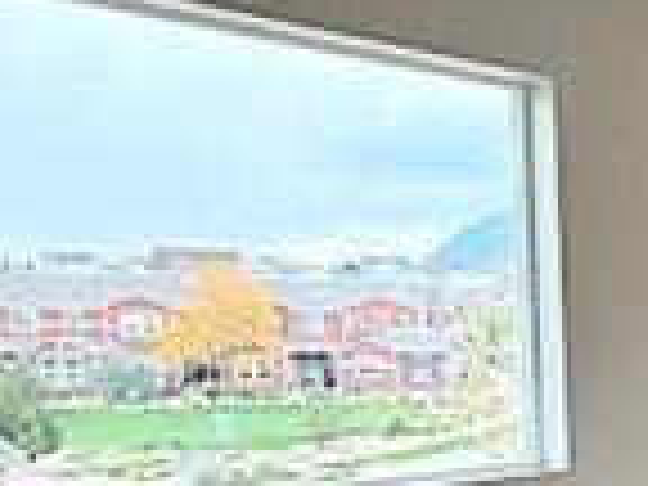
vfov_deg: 23.0
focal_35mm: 62
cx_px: 1114
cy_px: 448
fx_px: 1161
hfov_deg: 22.0
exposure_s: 1/120
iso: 100
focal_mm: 2.22
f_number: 2.2
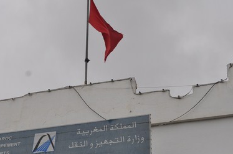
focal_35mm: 77
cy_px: 71
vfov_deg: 17.7
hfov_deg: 26.0
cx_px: 56
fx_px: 498
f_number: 9
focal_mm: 30
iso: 200
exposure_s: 1/320
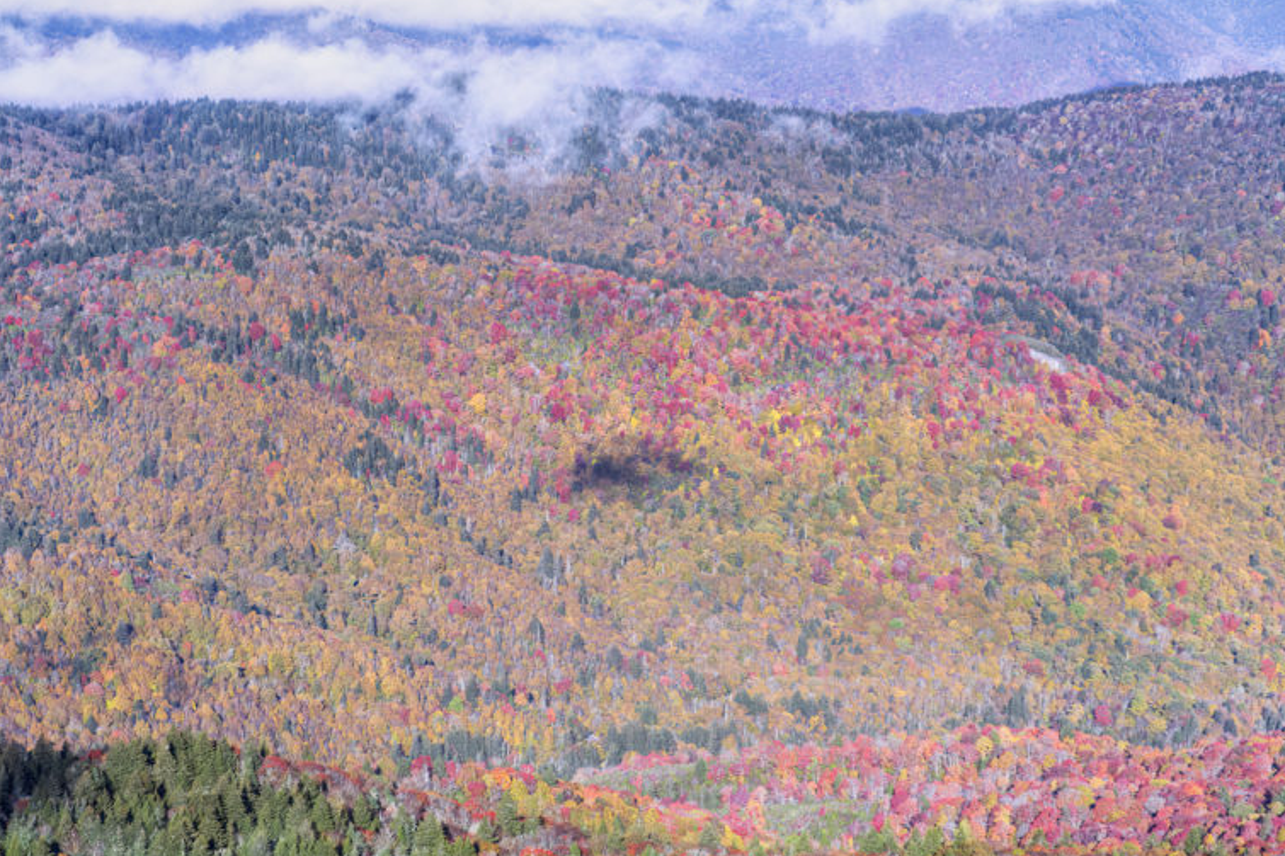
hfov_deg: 21.5
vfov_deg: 14.4
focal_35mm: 95
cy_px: 477
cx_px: 703
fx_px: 3390
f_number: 4.5
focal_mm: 70
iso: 1600
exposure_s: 1/8000
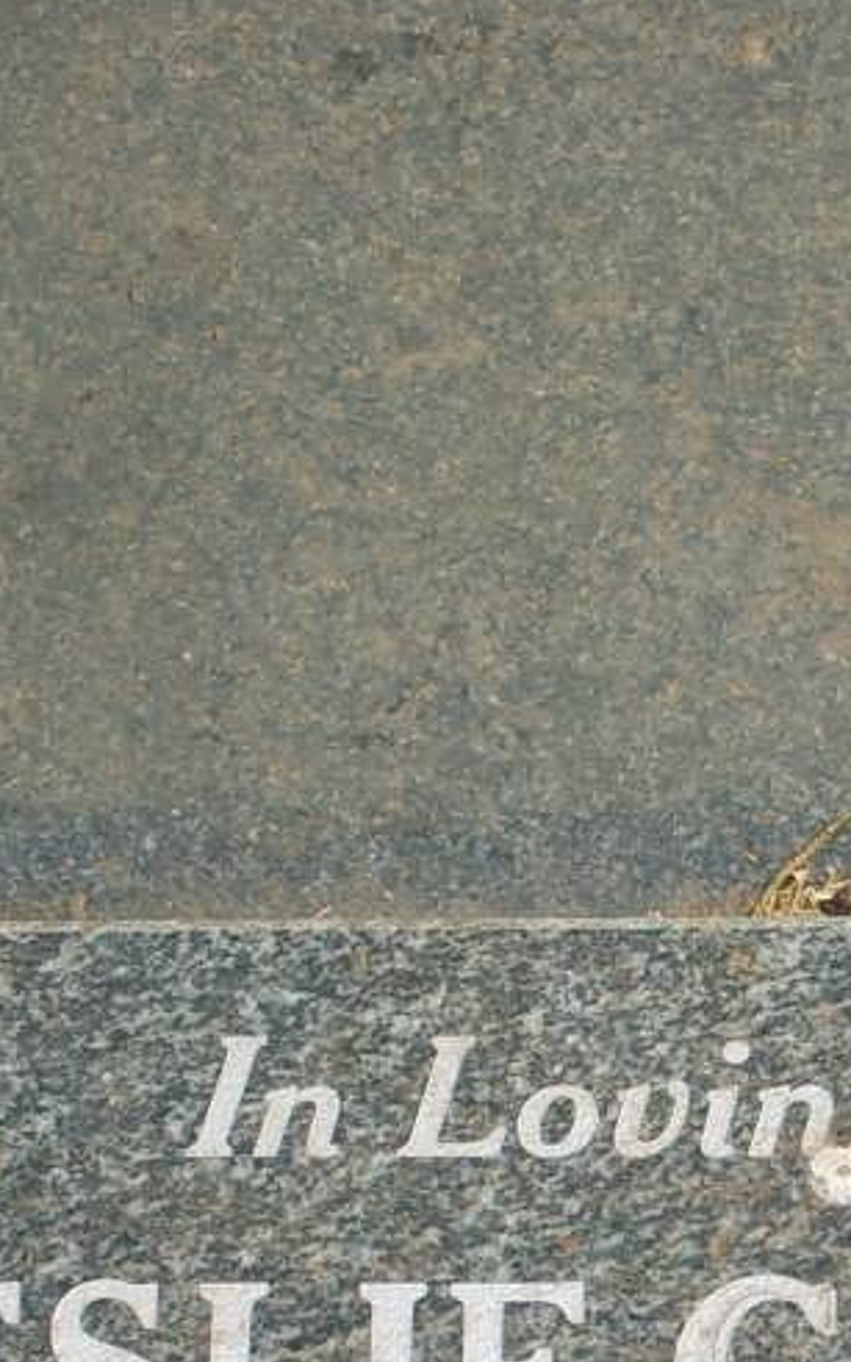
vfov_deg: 13.2
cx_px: 970
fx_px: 5861
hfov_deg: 8.2
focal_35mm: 158
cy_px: 1129
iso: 50
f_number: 3.6
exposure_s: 1/750
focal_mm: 10.3
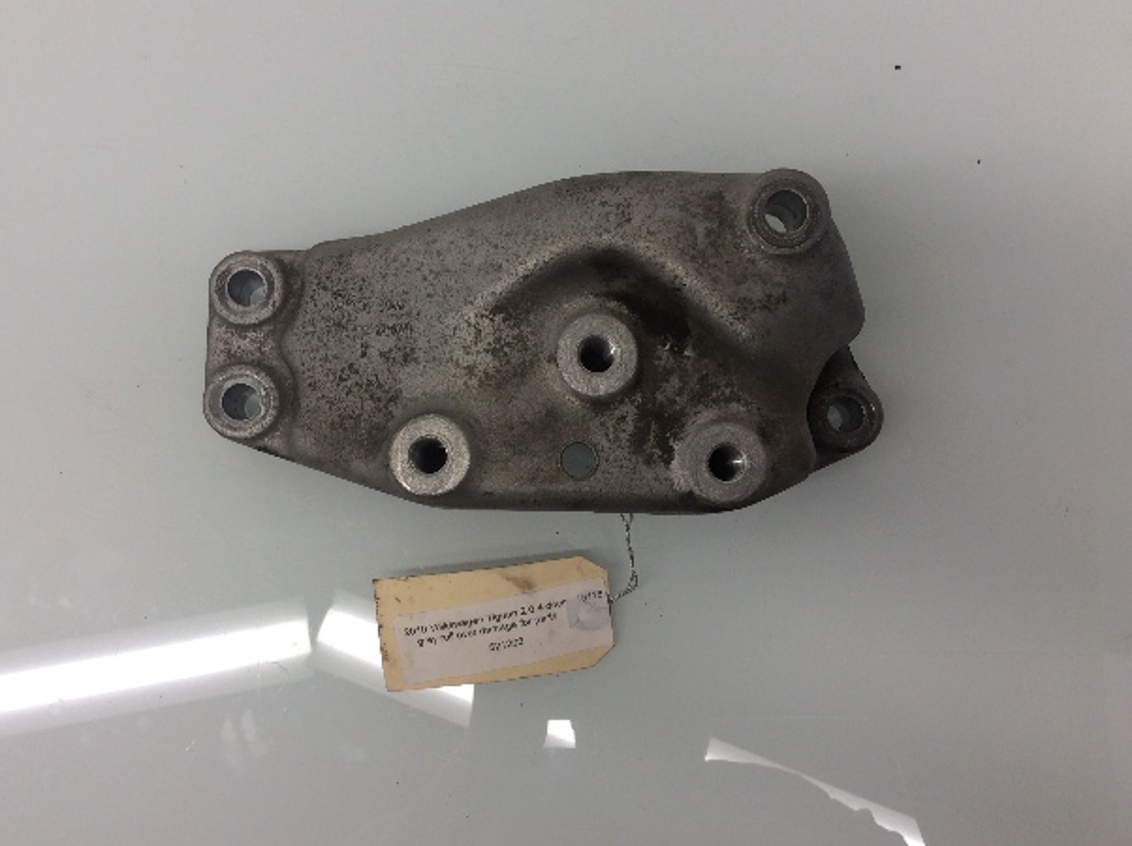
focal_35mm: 34
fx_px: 1111
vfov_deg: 41.7
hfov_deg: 54.0
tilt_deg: -85.4
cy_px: 399
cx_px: 545
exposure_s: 1/60
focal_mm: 3.3
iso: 40
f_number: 2.4
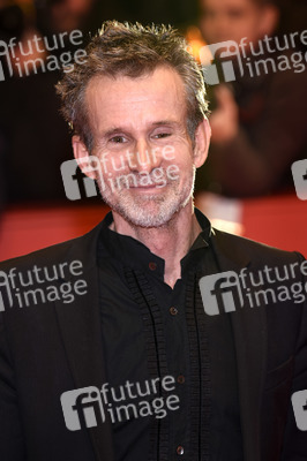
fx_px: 2499
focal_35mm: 195
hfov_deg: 7.0
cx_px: 154
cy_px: 230
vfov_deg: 10.6
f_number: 3.2
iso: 400
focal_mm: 130
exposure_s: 1/320
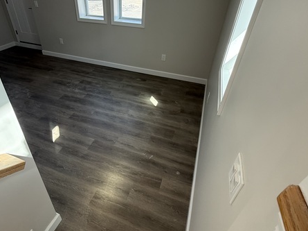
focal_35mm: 21
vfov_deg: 63.0
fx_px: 187
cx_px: 127
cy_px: 96
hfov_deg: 78.3
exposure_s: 1/99
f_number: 2.2
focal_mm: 2.22
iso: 125
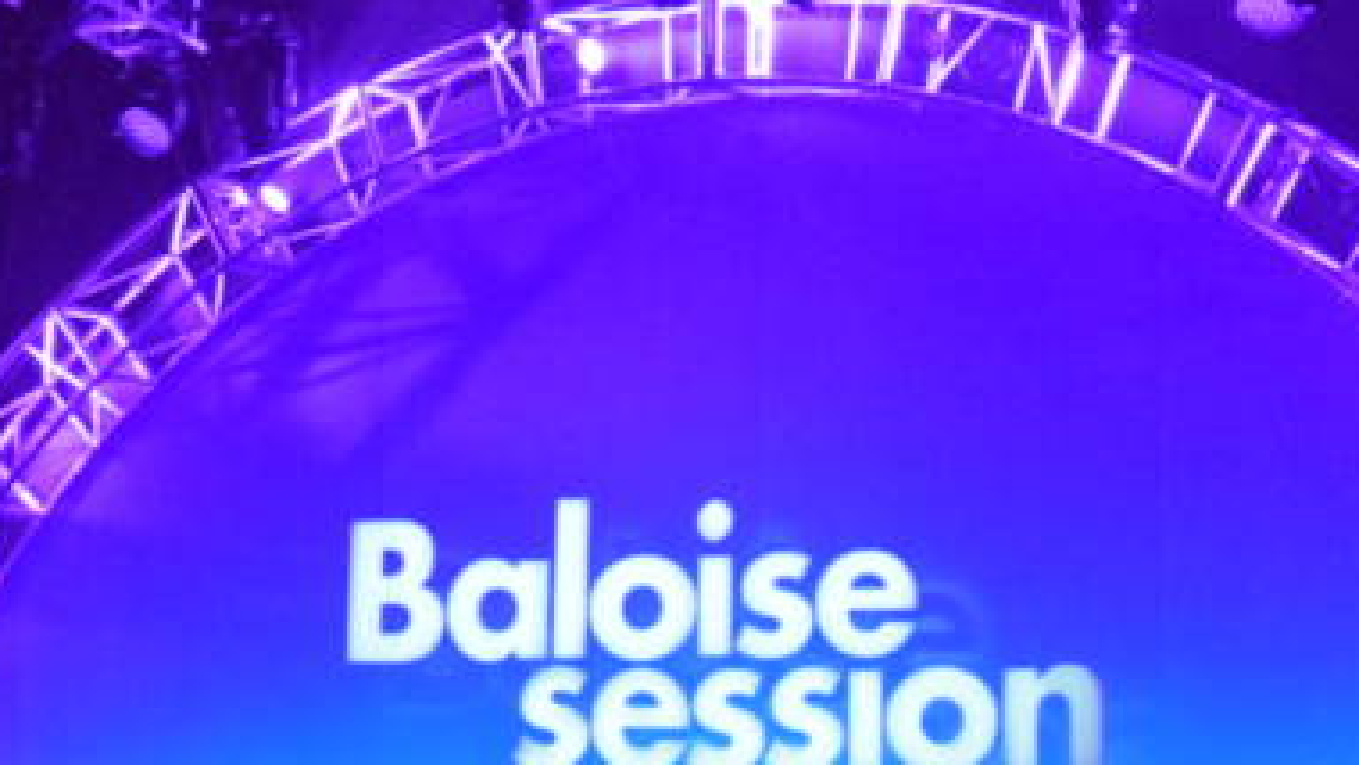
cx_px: 755
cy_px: 556
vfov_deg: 6.2
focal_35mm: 195
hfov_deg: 11.0
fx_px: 7029
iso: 6400
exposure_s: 1/60
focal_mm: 46
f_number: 5.3
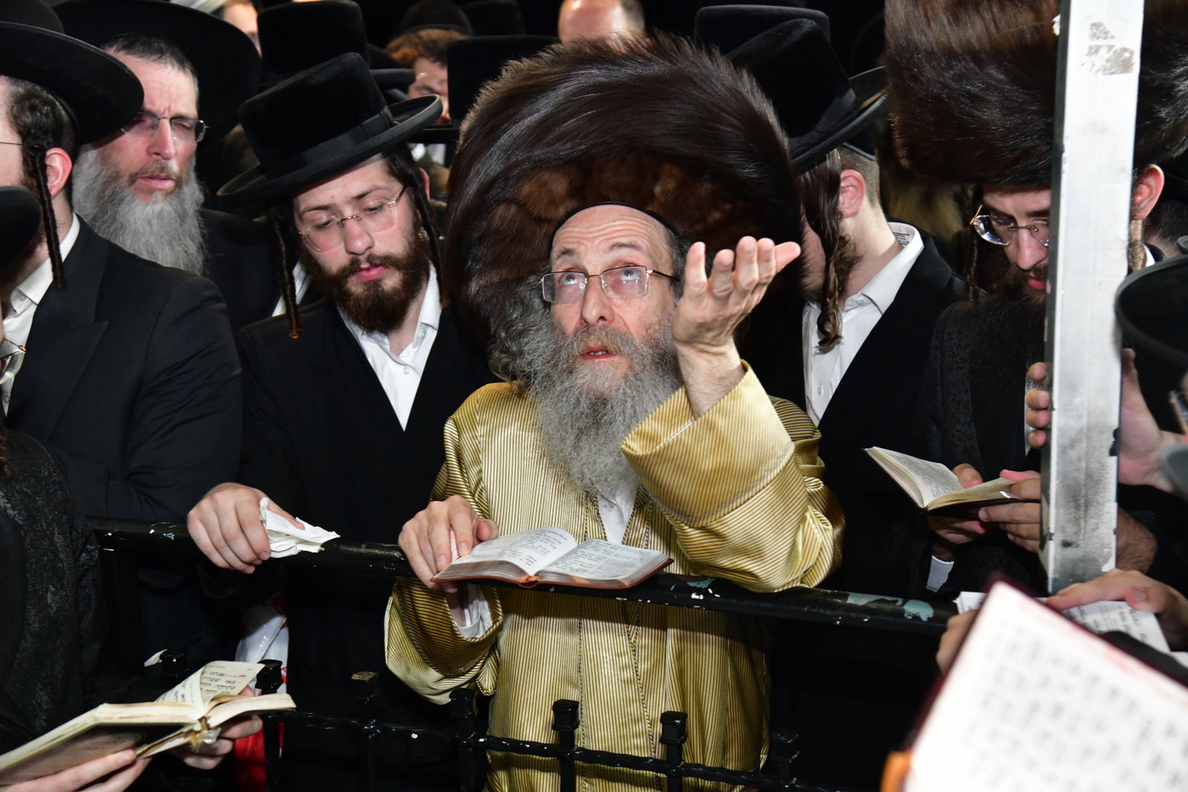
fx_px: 2046
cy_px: 396
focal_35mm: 62
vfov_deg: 21.9
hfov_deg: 32.4
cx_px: 594
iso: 4000
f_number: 5.6
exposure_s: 1/100
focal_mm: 62
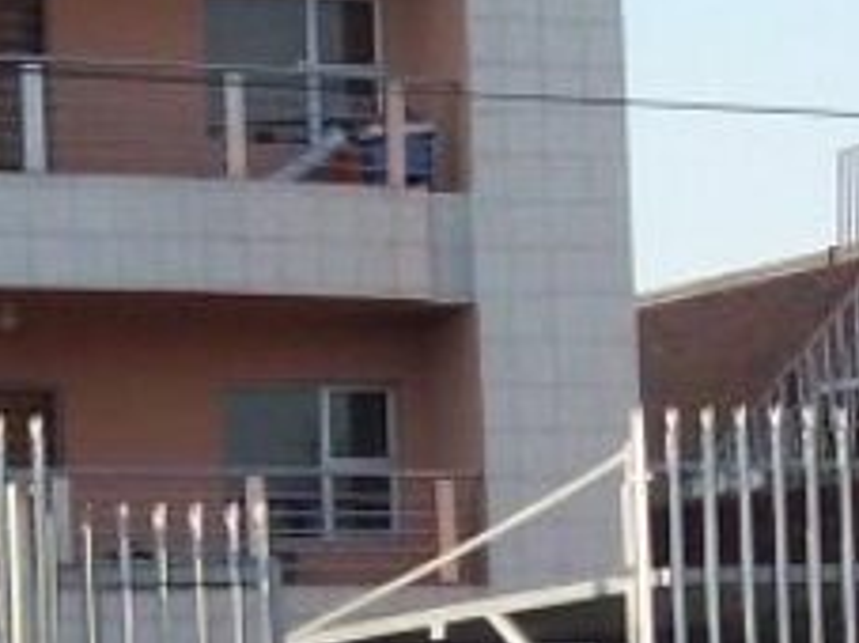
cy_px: 182
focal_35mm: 127
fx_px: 3150
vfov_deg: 11.6
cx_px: -397
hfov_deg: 14.6
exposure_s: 1/570
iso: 80
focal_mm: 6
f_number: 2.7
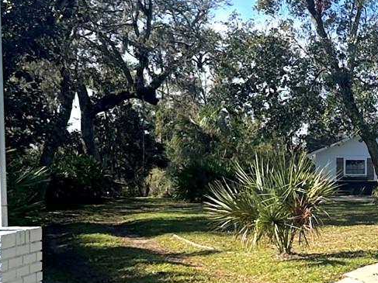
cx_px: 388
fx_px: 502
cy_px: 110
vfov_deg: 31.4
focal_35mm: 46
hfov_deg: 36.6
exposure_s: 1/1277
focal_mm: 2.22
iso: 40
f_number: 2.2
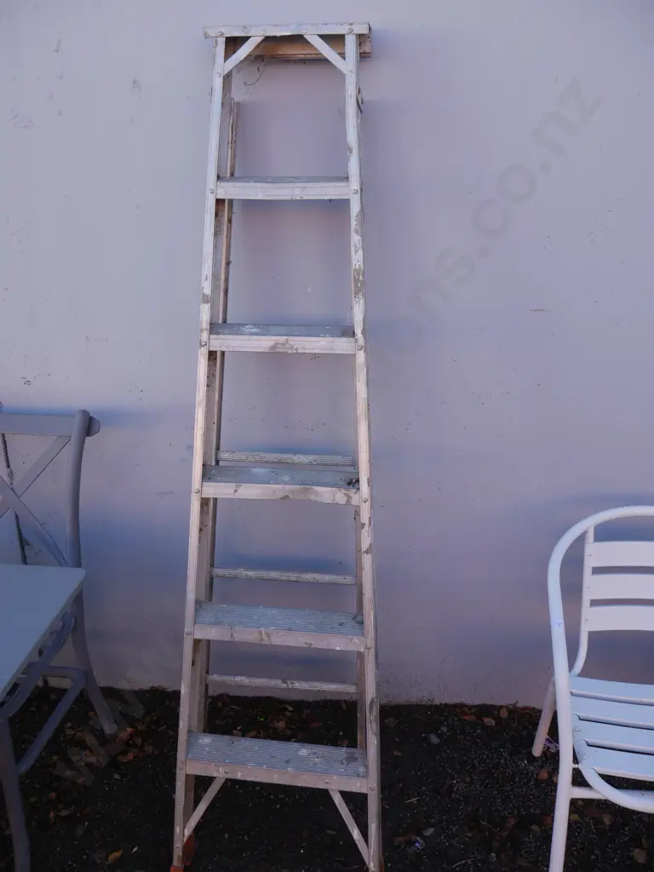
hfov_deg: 49.7
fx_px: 705
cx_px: 327
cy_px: 436
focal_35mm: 28
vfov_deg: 63.4
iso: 200
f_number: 5
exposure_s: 1/200
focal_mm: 14
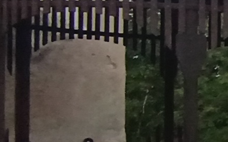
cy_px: 92
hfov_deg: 13.9
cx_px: 538
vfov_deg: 12.1
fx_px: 671
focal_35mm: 108
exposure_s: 1/951
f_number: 2.2
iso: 104
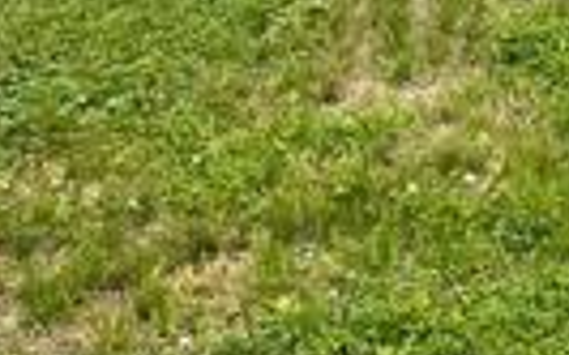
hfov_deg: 14.3
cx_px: 945
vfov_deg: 8.7
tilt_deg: -0.7
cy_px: -556
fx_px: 2062
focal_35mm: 133
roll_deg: +0.8
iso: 32
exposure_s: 1/1159
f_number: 1.6
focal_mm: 4.2
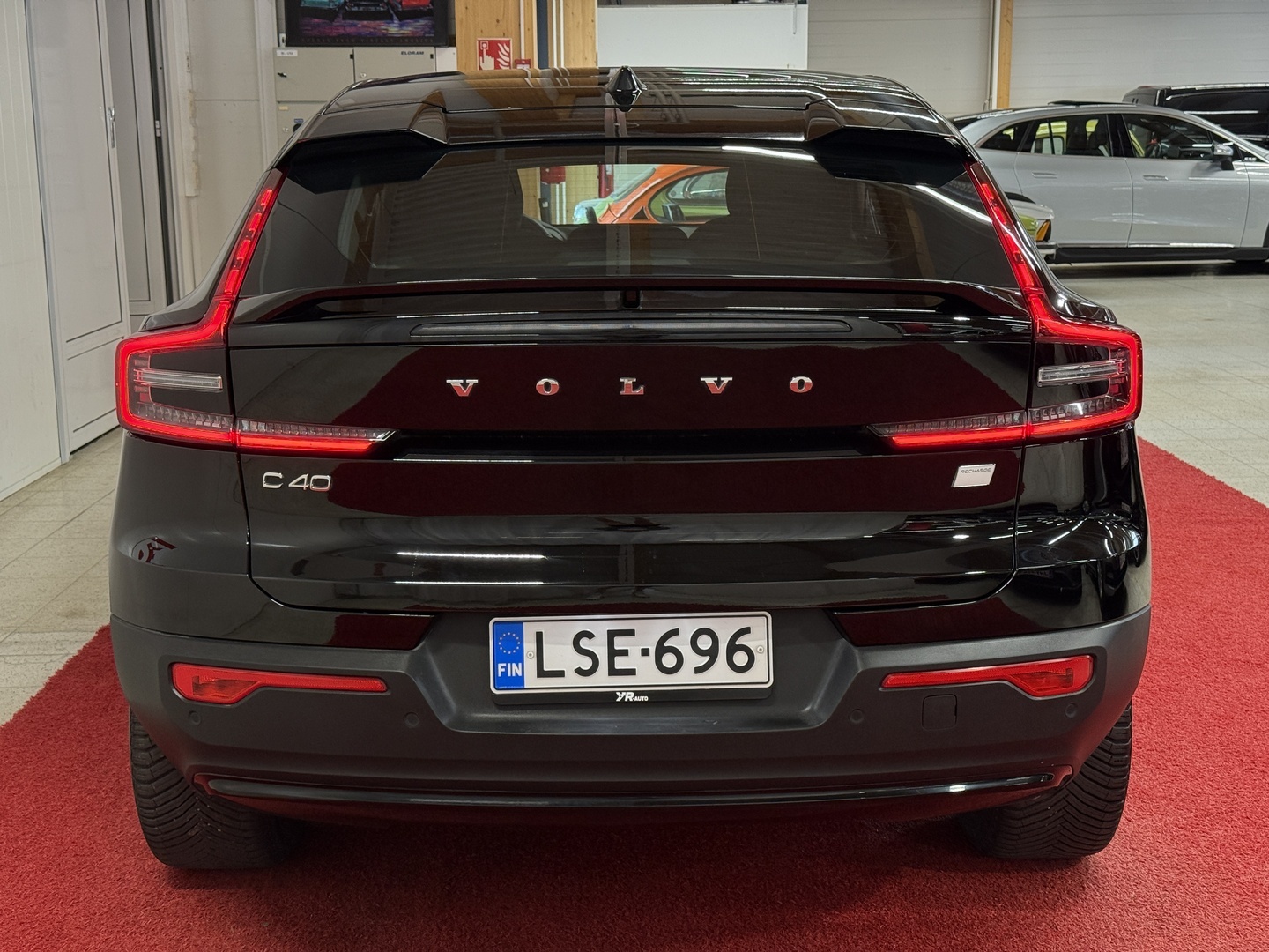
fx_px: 1760
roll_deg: +0.5
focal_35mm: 48
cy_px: 476
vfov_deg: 30.3
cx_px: 634
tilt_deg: -11.0
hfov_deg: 39.7
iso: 160
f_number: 1.78
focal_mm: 6.76
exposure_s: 1/100
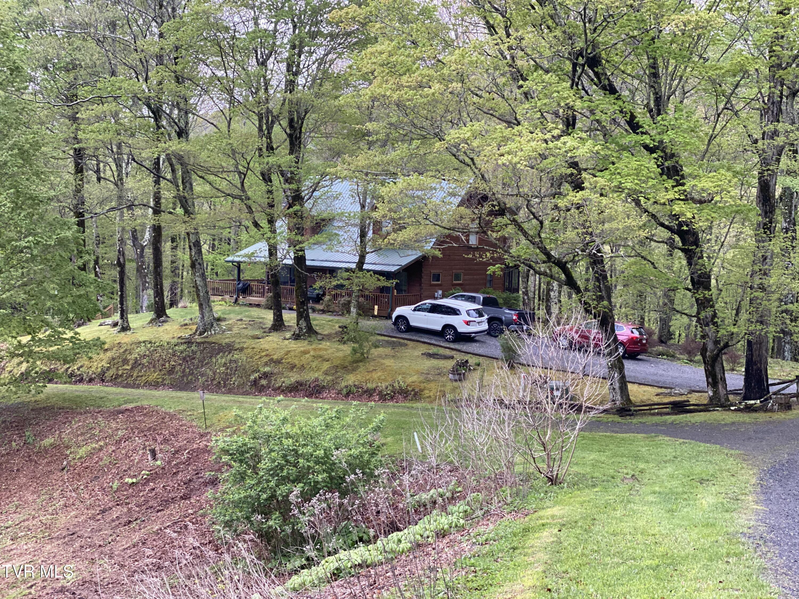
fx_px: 1200
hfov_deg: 36.8
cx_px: 400
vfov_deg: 28.0
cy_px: 300
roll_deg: -2.1
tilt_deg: -3.1
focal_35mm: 52
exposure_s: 1/122
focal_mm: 6
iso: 160
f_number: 2
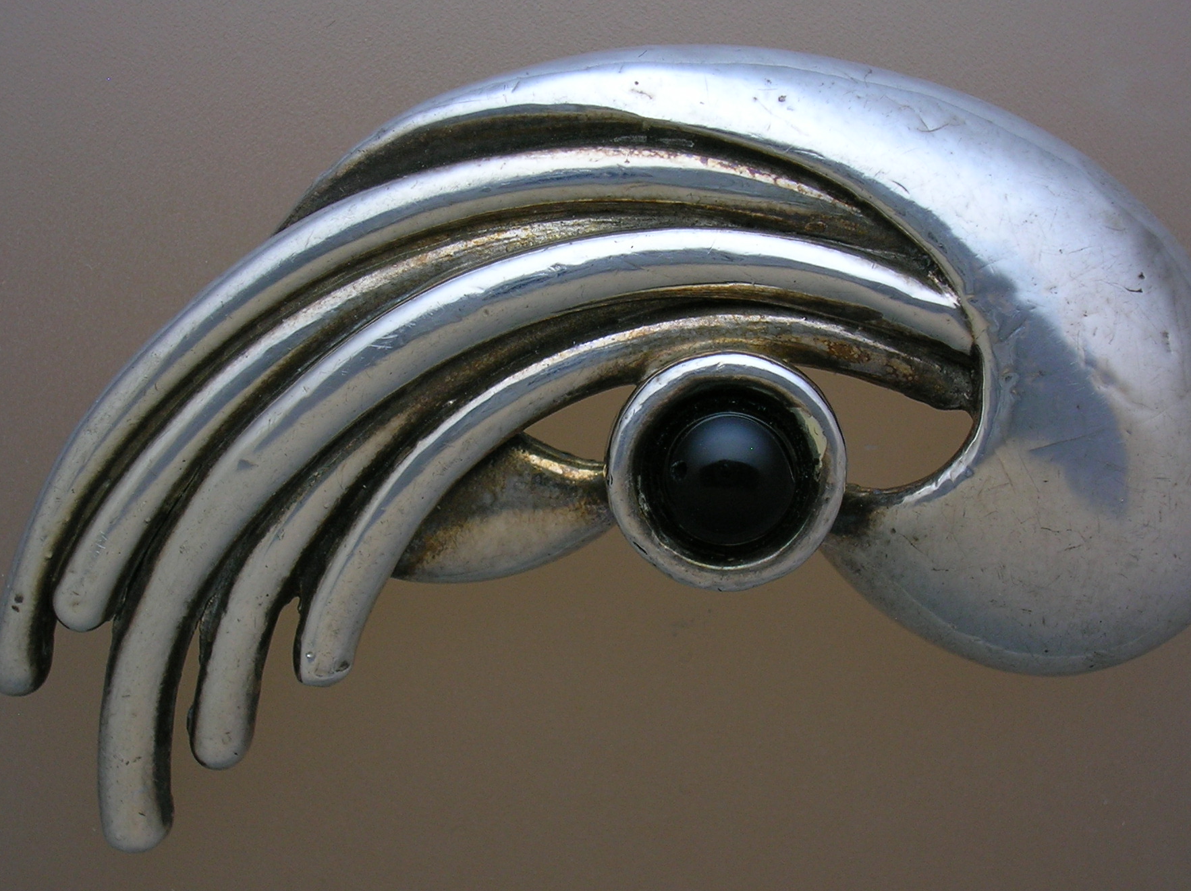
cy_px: 430
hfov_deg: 27.8
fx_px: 2407
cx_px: 615
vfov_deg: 21.0
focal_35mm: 70
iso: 50
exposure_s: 1/10.2
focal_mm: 9
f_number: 3.4
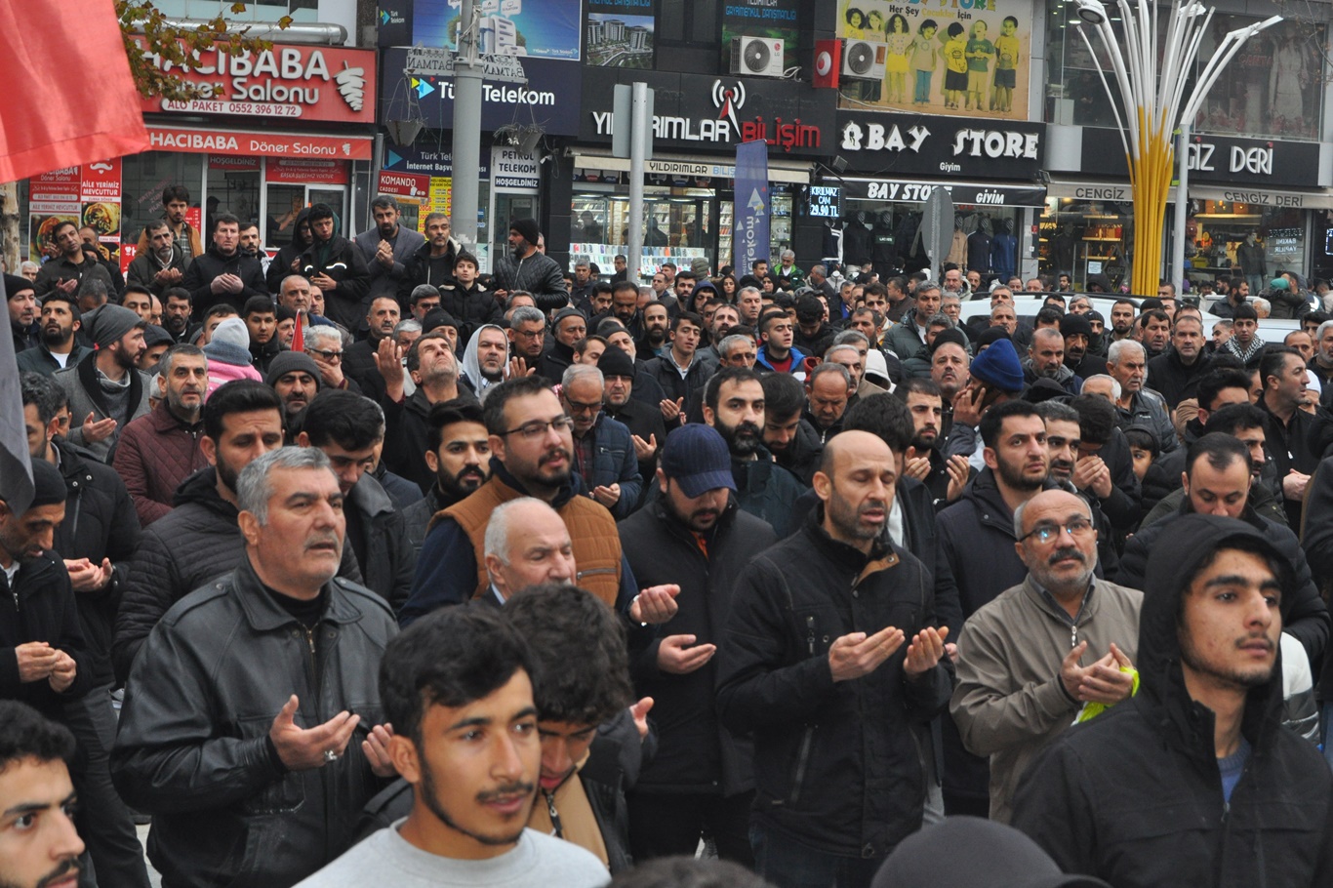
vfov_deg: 16.5
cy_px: 444
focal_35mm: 82
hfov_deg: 24.6
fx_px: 3054
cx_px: 666
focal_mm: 55
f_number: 5.6
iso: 800
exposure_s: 1/60
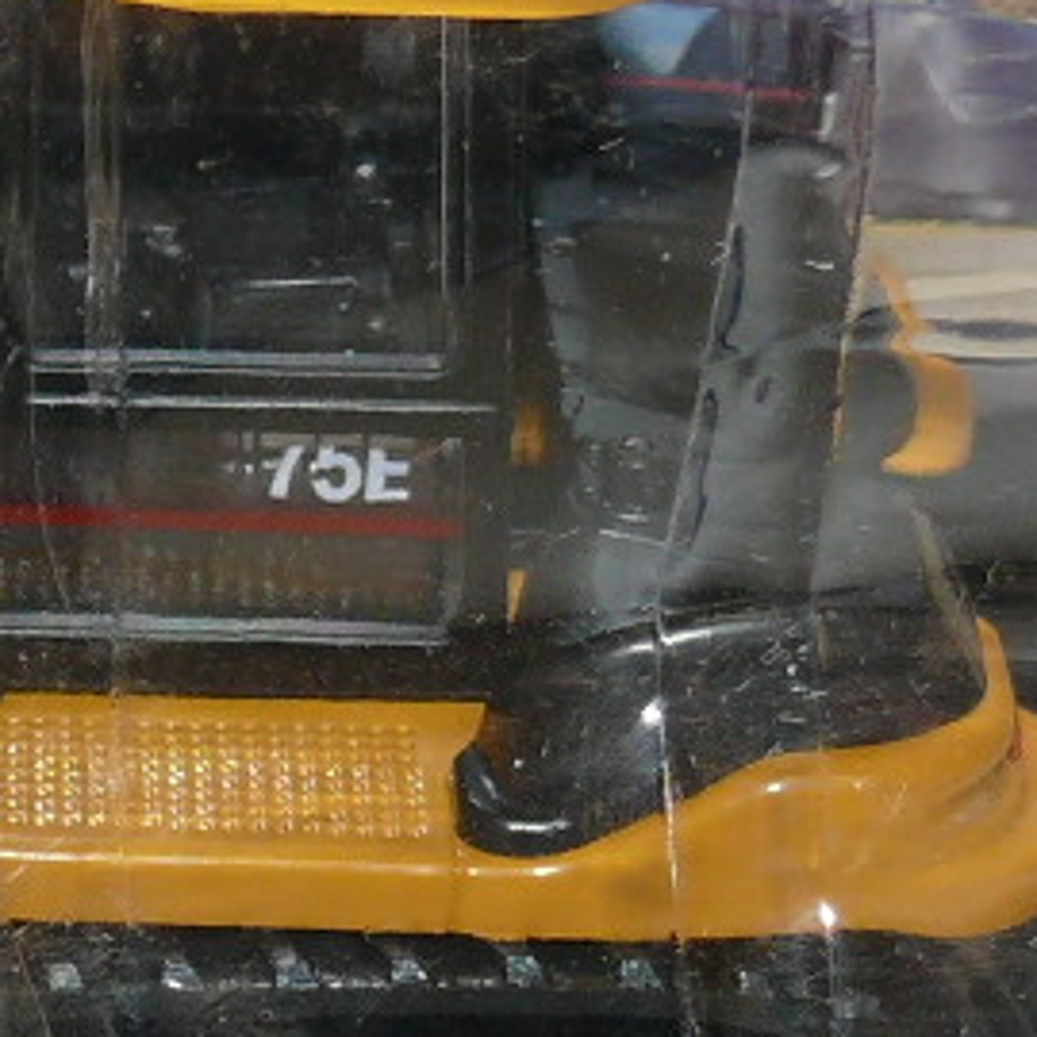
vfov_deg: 9.6
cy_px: 465
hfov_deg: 9.4
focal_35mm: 183
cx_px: -227
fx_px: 6202
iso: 100
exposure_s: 1/30
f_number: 4
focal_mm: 7.4
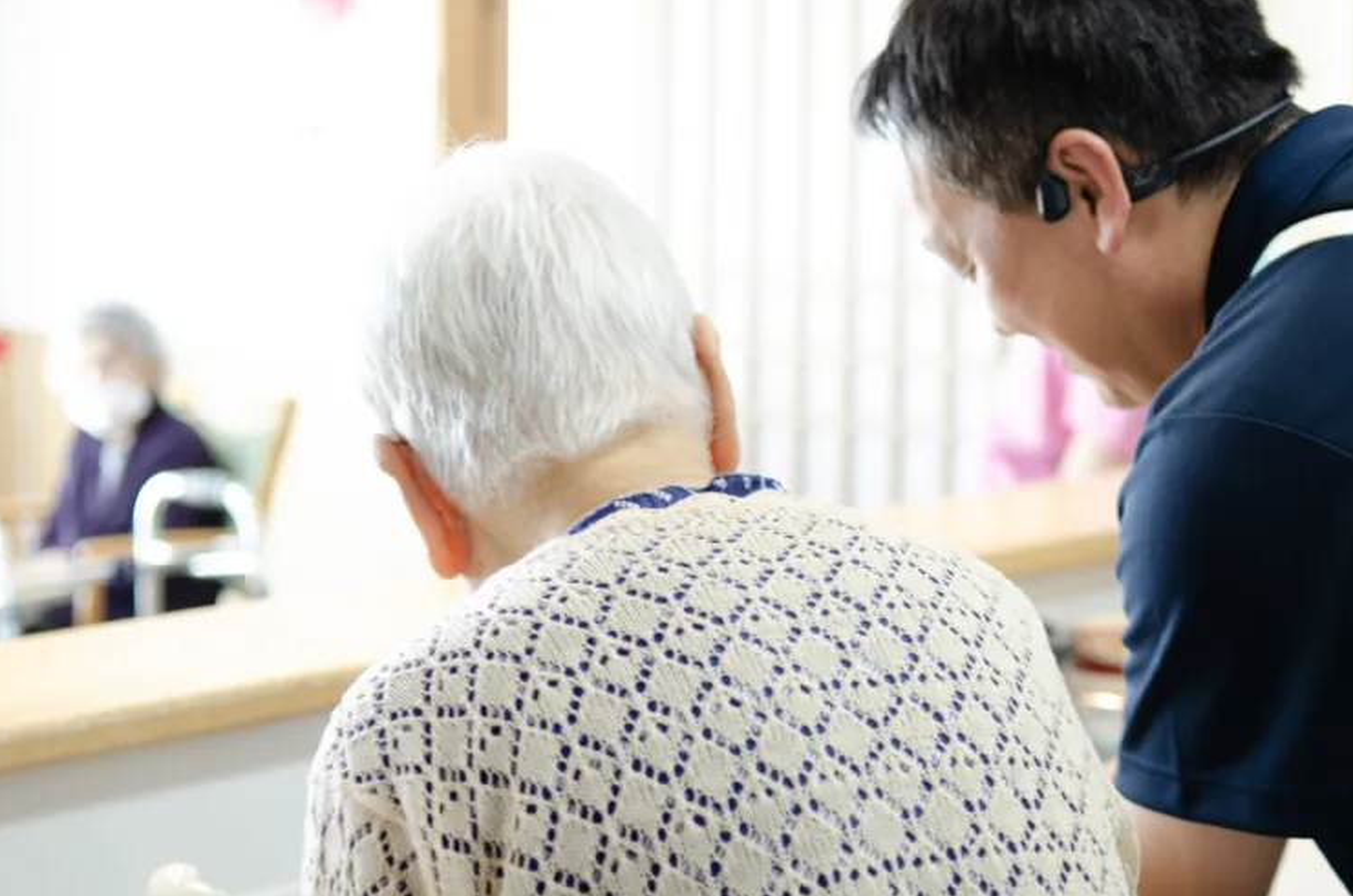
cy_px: 556
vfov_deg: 18.6
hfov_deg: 27.8
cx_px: 830
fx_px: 2726
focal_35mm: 73
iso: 160
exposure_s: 1/25
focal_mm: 35
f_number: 2.5
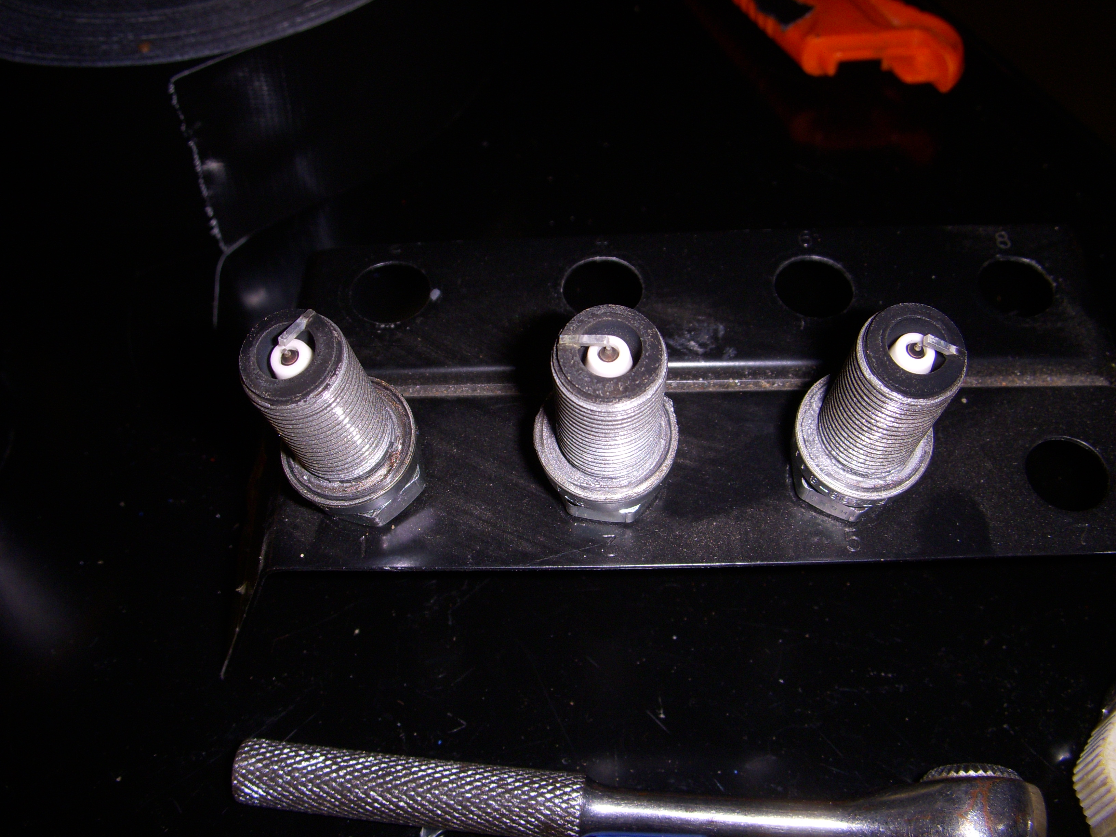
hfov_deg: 49.0
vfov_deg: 37.7
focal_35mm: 38
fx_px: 1225
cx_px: 558
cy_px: 418
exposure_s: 1/30
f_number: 3.3
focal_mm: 6.3
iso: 100
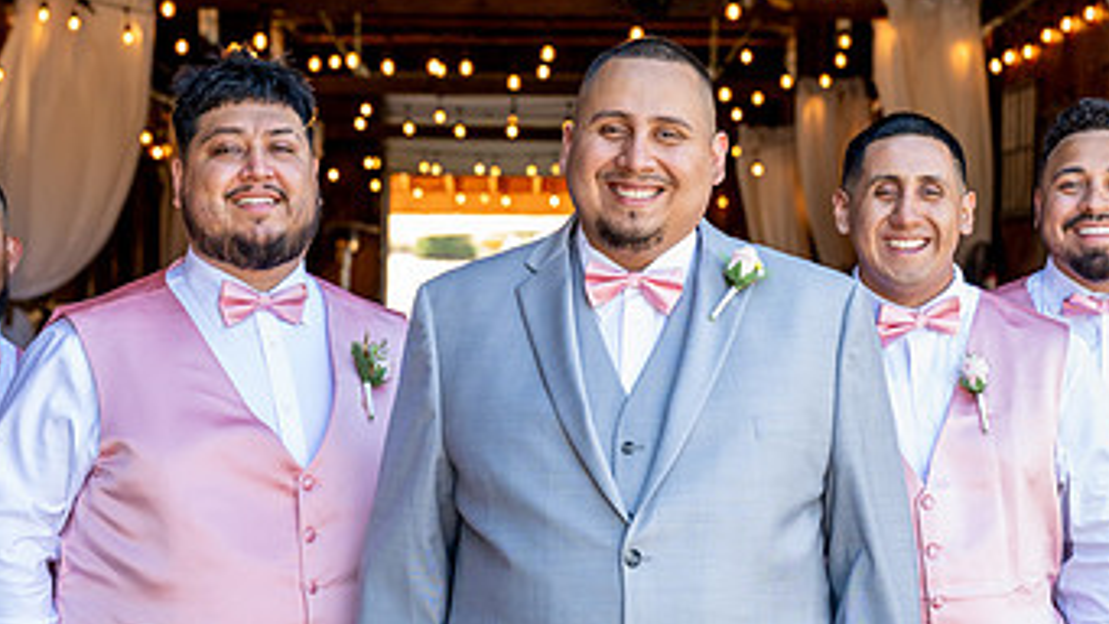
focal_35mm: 91
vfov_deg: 13.3
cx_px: 566
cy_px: 372
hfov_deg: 23.4
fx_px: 2677
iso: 800
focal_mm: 51
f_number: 4
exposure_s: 1/320
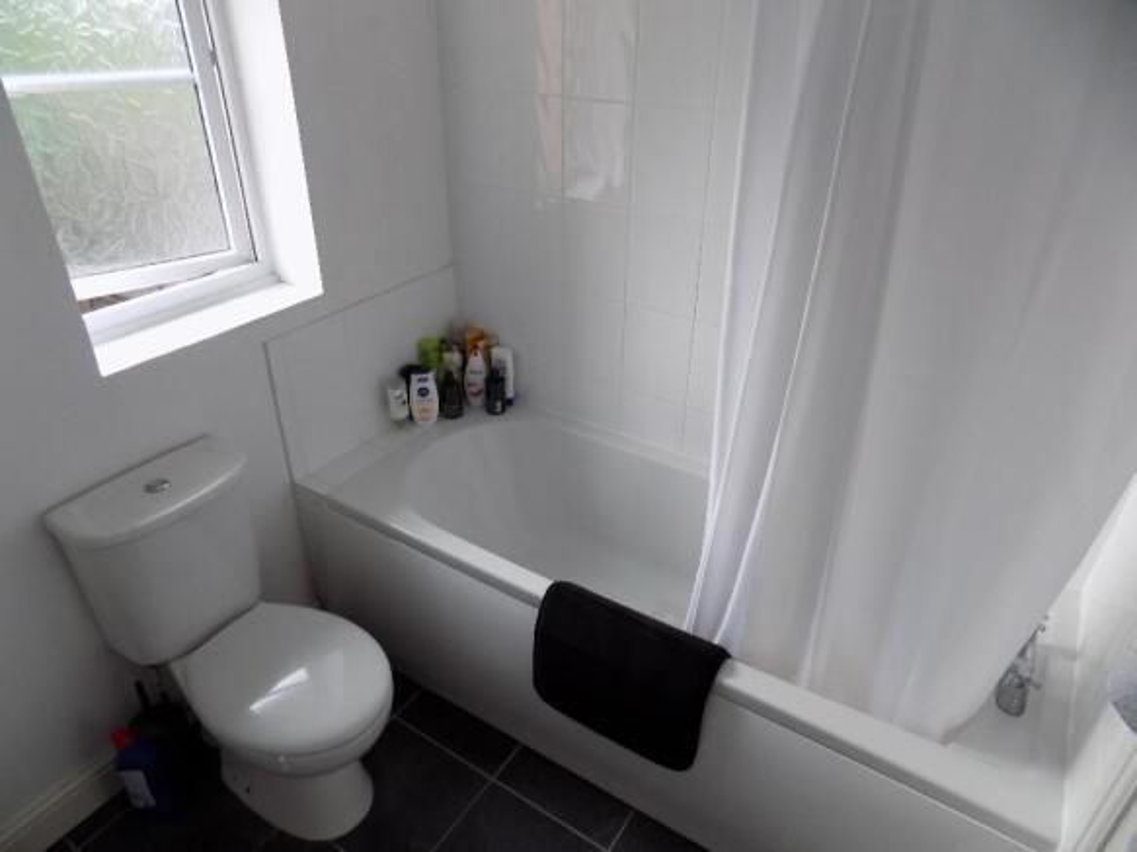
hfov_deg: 73.9
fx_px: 755
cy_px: 426
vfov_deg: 58.9
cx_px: 568
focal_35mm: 23
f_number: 3.1
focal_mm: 4
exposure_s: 1/30
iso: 180
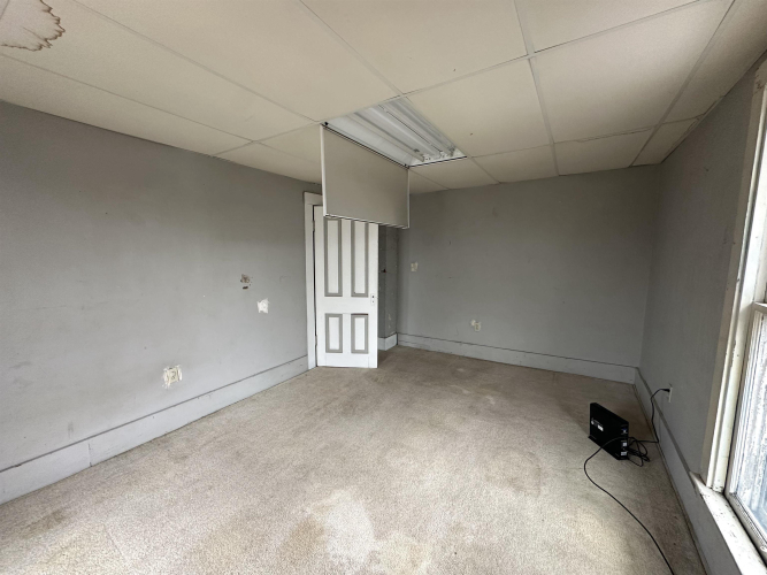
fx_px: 310
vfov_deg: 85.7
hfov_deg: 102.1
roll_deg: +0.6
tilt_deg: -7.4
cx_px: 384
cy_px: 288
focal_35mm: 14
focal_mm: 2.22
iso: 250
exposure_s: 1/99
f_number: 2.2
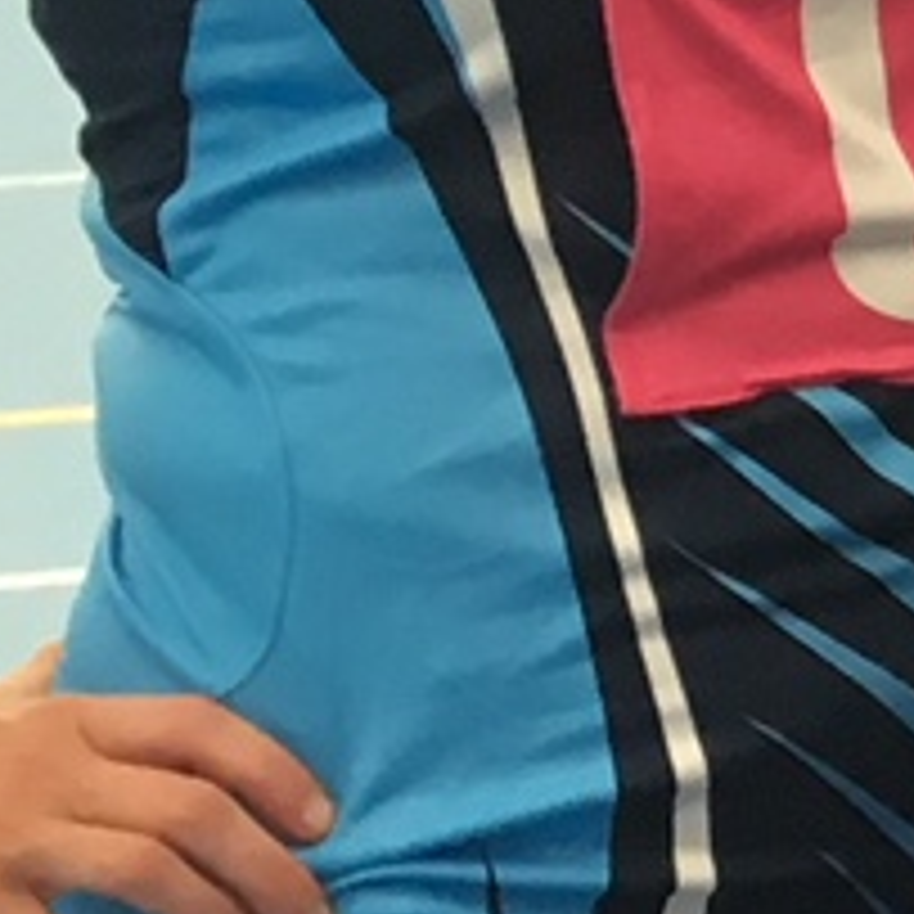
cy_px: 806
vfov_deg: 6.9
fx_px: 7618
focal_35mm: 255
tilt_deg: -12.4
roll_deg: +0.3
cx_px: 3530
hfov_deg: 5.9
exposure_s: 1/33
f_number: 2.2
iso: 32
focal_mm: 4.15
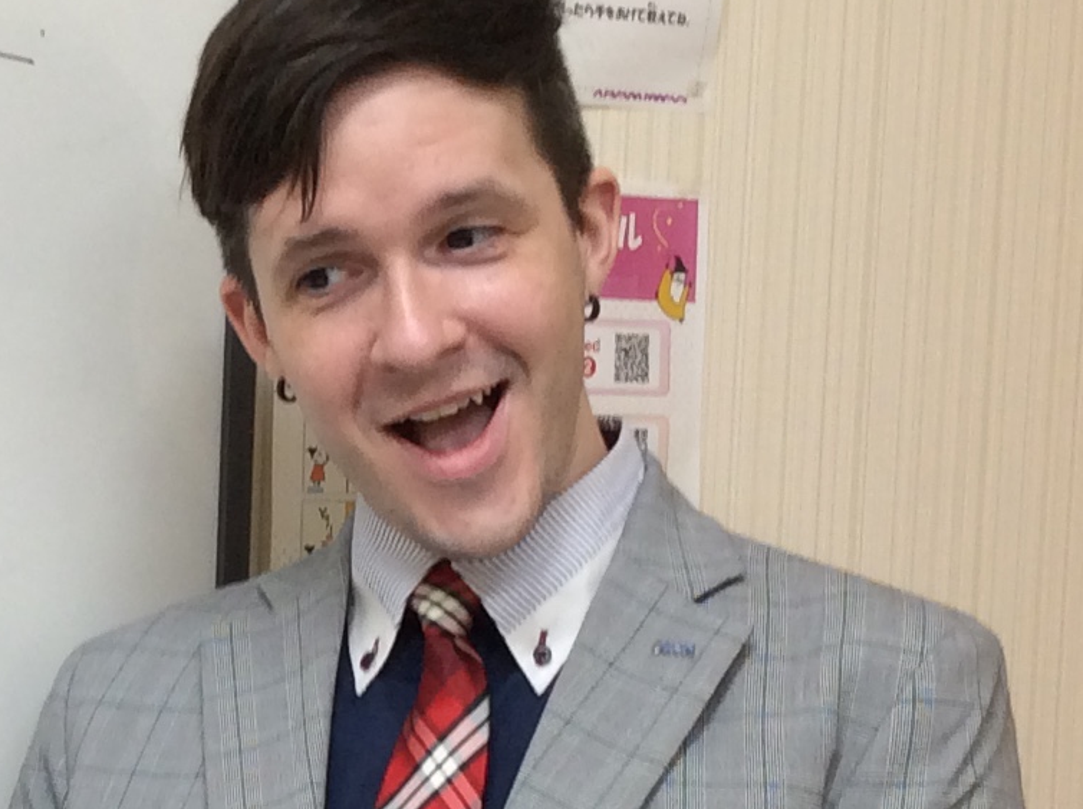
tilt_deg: -7.6
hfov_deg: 17.5
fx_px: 3436
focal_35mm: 110
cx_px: 4
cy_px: 775
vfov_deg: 13.3
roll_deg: +1.0
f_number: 2.4
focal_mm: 3.3
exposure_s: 1/24
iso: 40
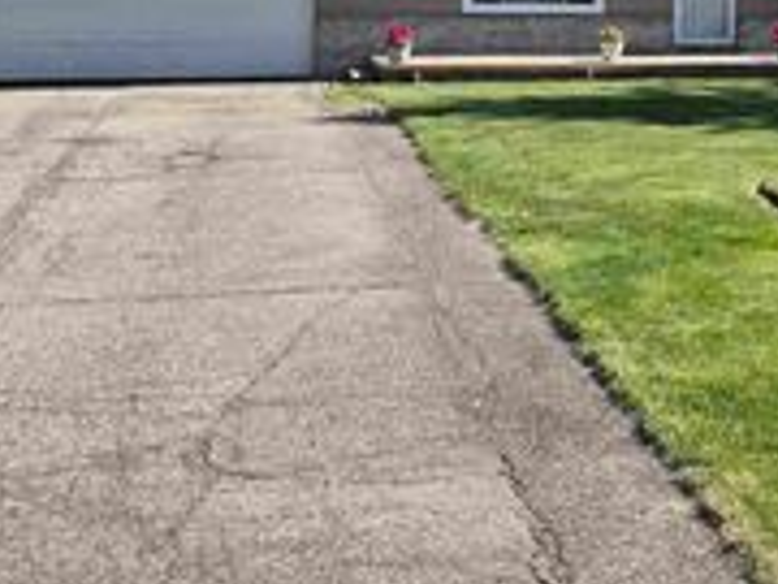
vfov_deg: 22.3
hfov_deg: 29.0
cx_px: 713
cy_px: 41
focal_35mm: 64
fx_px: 1438
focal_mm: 5.4
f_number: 1.8
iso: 25
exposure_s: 1/1356
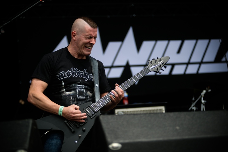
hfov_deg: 25.4
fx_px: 506
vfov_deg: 17.0
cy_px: 76
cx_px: 114
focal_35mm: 80
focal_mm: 80
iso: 200
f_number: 2.8
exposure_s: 1/2000
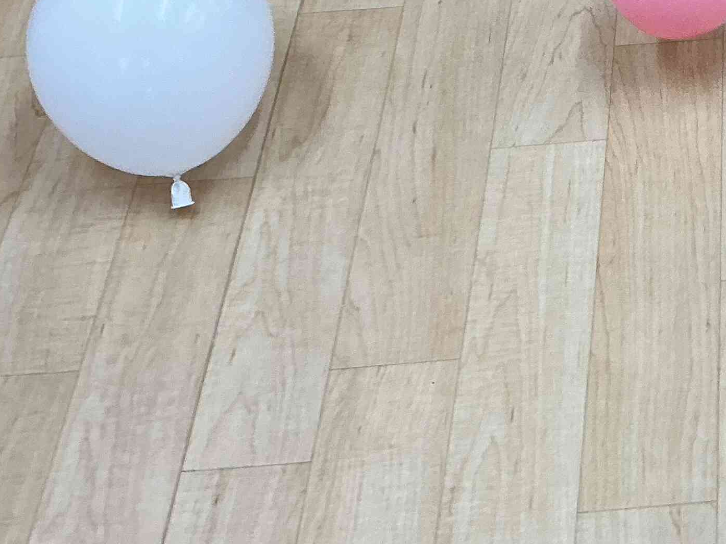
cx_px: 888
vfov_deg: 16.7
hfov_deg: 21.5
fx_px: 1762
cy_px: -126
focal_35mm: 84
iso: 40
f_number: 1.8
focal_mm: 3
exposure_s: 1/120
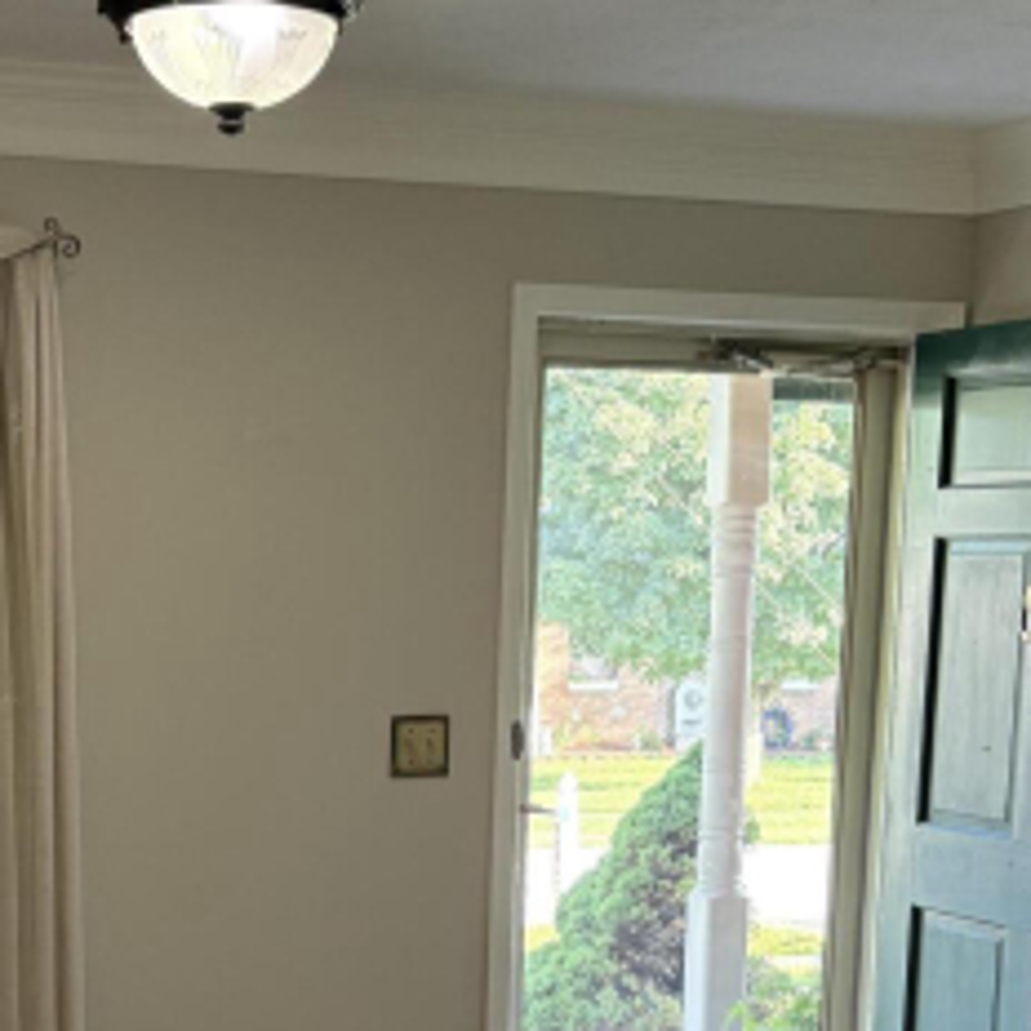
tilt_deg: -8.9
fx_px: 2224
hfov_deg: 25.8
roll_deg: -2.3
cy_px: 909
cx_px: 249
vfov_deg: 25.4
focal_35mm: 66
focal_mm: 5.96
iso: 125
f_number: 1.6
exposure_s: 1/60
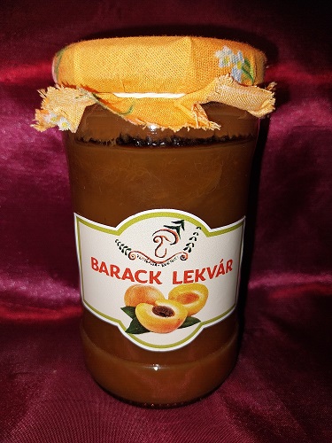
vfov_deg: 67.3
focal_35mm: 26
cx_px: 166
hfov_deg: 53.1
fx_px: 332
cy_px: 222
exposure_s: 1/138
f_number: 1.8
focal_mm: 4
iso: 25
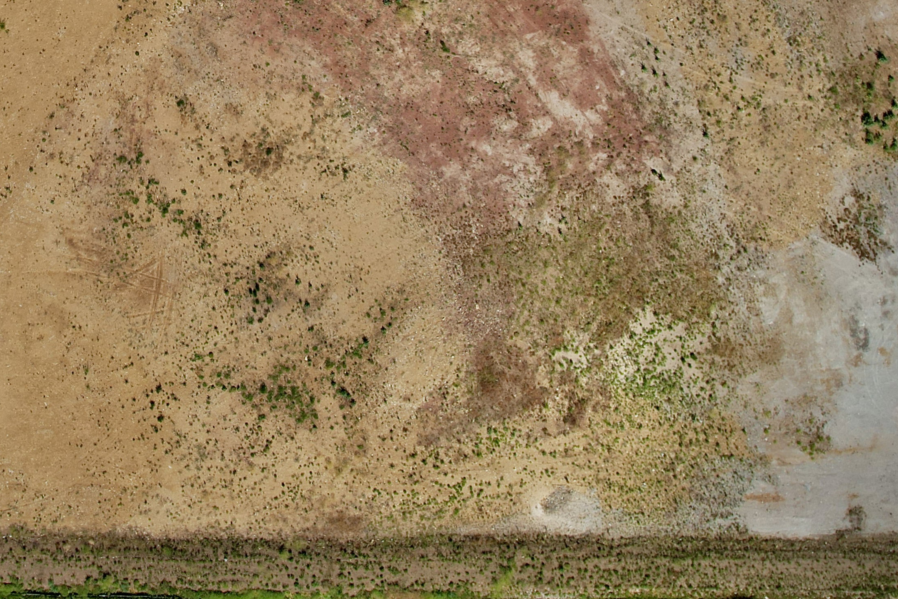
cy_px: -91
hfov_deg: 37.1
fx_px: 1272
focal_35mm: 51
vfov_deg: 24.4
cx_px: 145
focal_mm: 8.38
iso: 100
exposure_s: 1/2000
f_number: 2.8
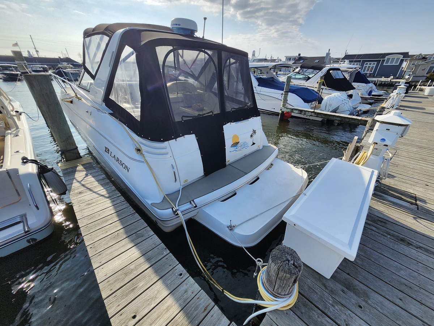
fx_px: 163
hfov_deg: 106.2
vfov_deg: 89.9
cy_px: 163
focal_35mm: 13
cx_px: 217
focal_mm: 1.74
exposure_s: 1/1936
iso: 40
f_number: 2.2
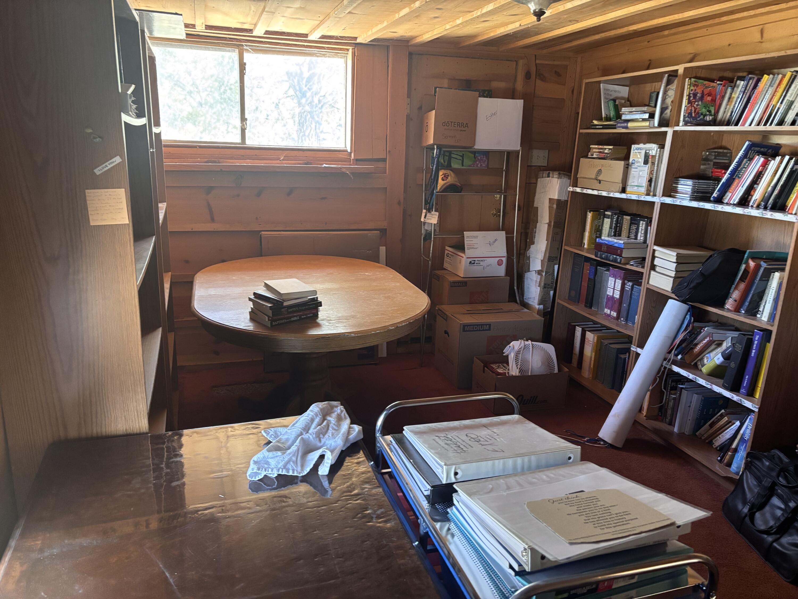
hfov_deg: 67.3
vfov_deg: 53.1
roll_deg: -2.2
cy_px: 300
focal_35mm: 26
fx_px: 599
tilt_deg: -13.2
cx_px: 399
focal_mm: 5.96
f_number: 1.6
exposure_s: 1/60
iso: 500
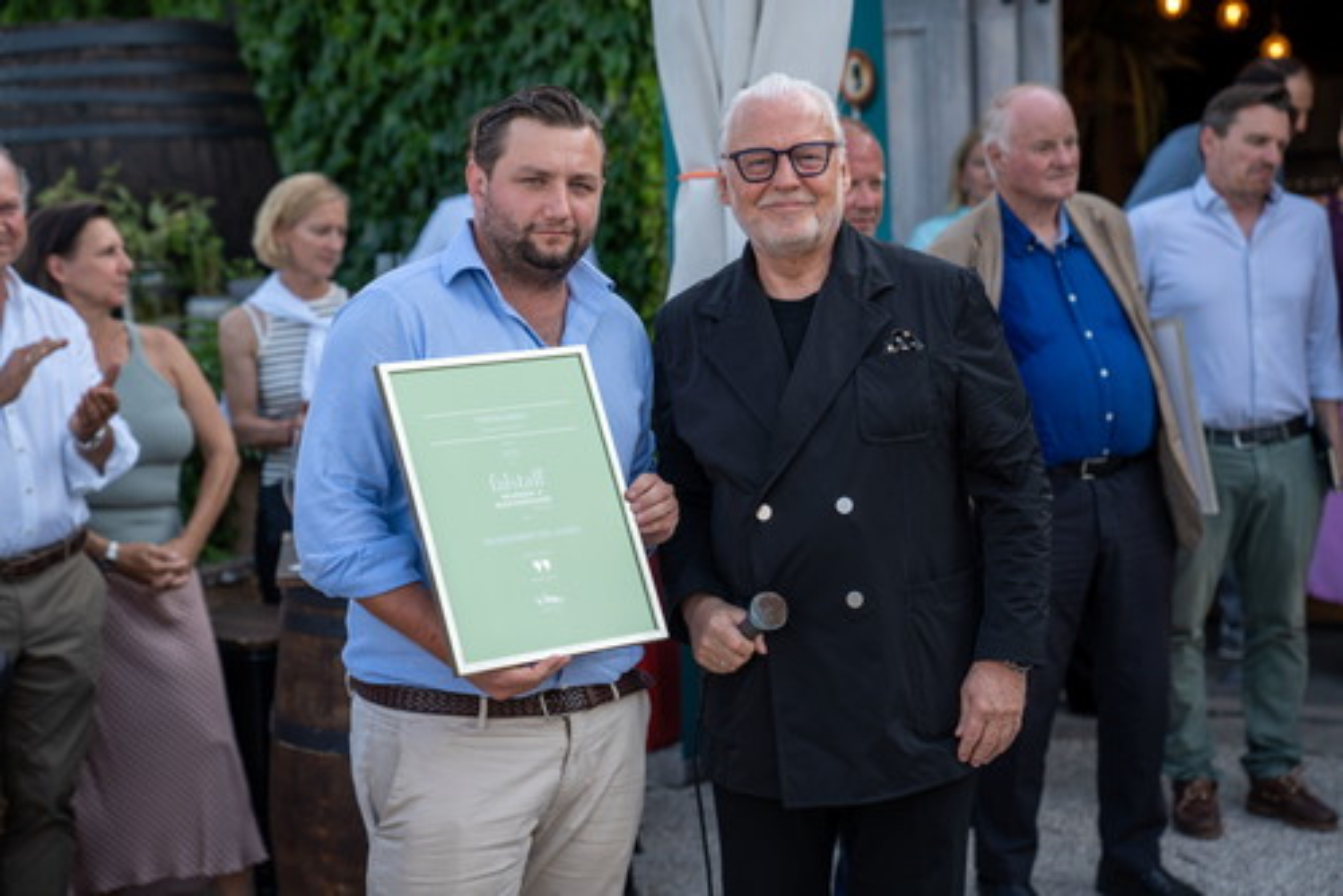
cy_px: 448
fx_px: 2500
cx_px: 672
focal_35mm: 67
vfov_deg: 20.3
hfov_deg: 30.1
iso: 100
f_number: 2.8
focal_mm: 67
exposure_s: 1/500
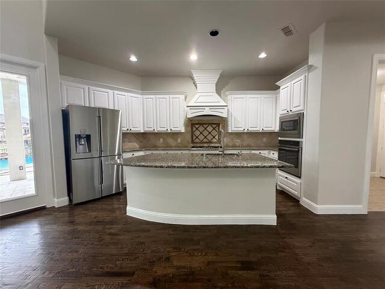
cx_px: 192
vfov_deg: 85.7
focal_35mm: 14
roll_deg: +0.6
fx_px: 156
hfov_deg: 102.1
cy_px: 144
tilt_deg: -4.9
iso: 500
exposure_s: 1/60
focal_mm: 2.22
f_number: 2.2
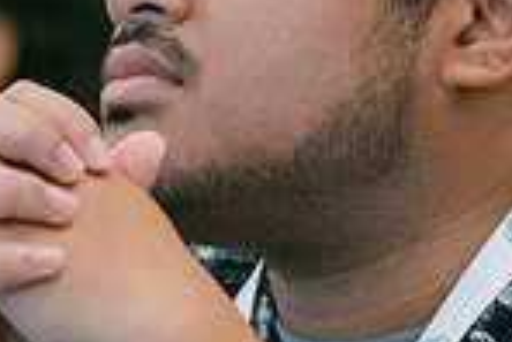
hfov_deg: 2.7
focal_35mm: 761
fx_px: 10834
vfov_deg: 1.8
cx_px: -31
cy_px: 247
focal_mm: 129.2
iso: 2500
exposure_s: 1/125
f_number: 2.8
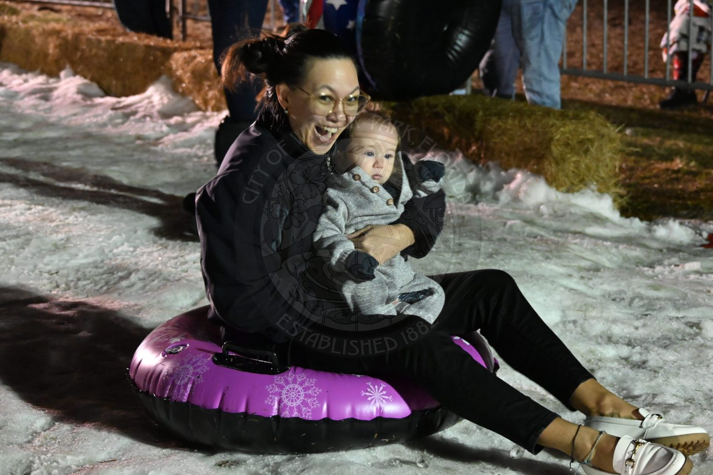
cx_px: 356
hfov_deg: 28.5
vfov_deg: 19.2
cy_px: 234
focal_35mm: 71
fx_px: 1406
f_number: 6
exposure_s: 1/60
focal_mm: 70
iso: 9000
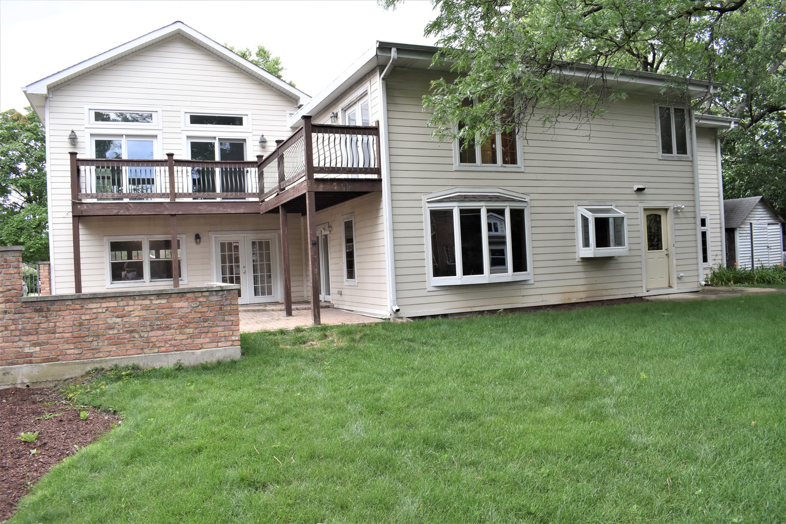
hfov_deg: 67.4
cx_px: 393
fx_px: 589
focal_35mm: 27
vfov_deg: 47.9
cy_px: 262
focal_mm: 18
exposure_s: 1/180
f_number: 6.7
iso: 400
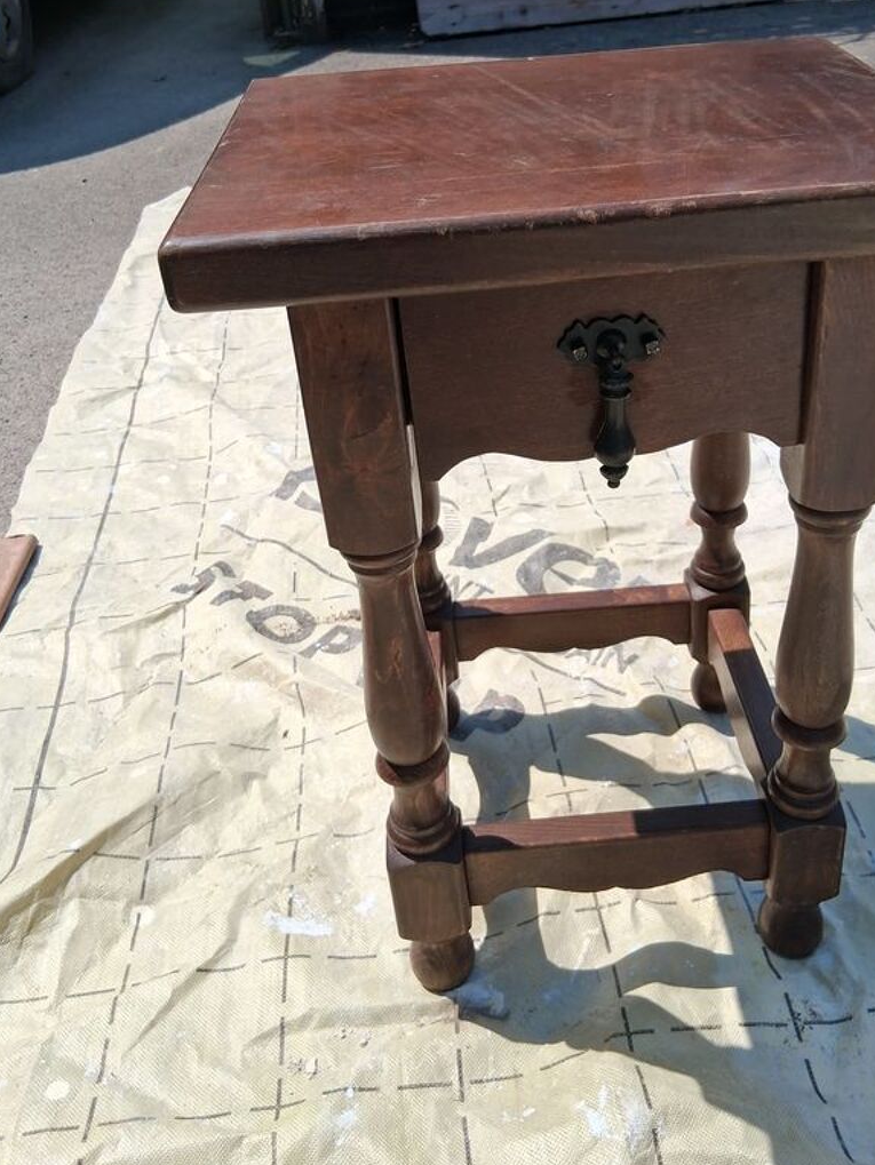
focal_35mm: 34
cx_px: 510
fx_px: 1145
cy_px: 476
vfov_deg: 53.6
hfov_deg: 41.7
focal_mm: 3.98
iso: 25
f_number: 1.8
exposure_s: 1/788
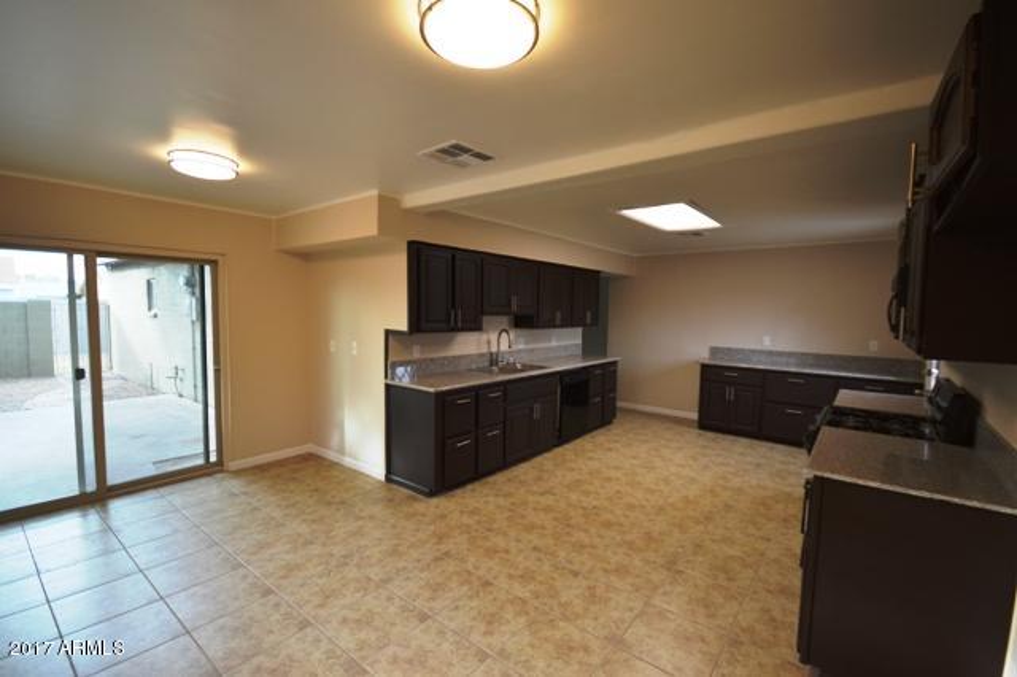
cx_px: 508
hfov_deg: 100.4
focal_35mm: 15
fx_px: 424
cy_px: 338
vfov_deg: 77.3
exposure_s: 1/60
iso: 400
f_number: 4
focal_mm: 10
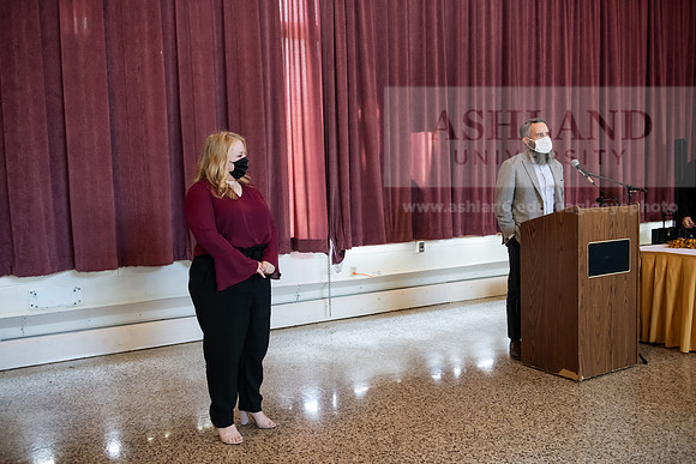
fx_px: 619
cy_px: 232
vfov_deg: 41.1
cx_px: 348
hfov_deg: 58.7
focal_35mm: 32
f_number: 3.5
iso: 2500
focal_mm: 32
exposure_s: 1/200
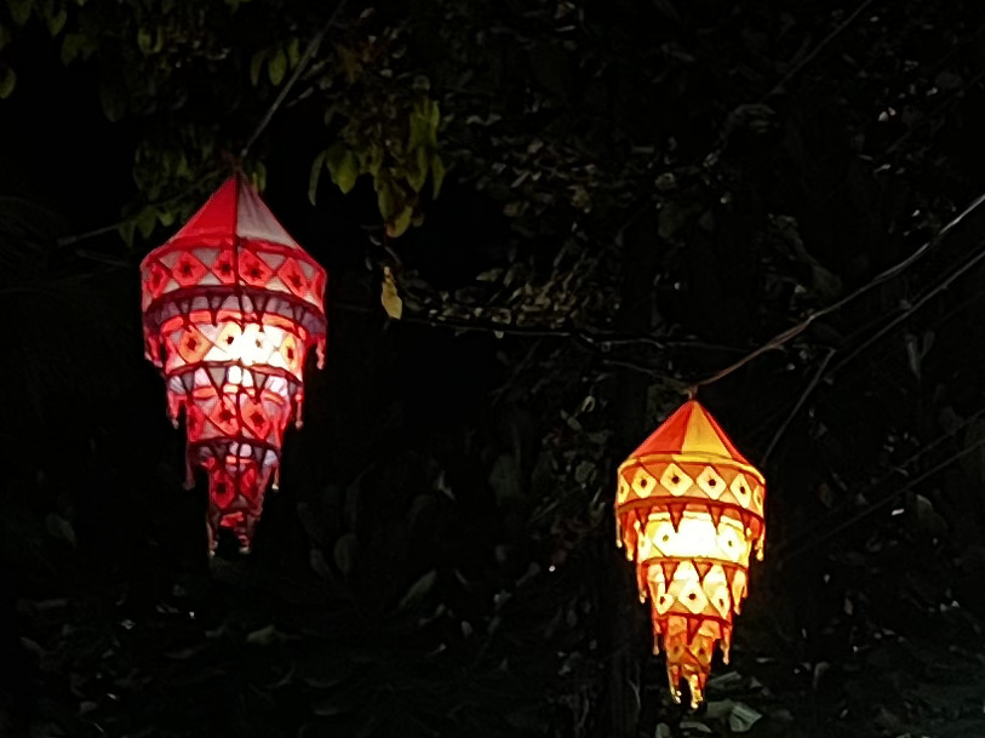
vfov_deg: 11.0
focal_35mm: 128
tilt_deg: +4.5
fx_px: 3641
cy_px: 1205
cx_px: 980
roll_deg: +0.0
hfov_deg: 15.1
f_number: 1.5
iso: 1000
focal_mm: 5.7
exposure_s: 1/30
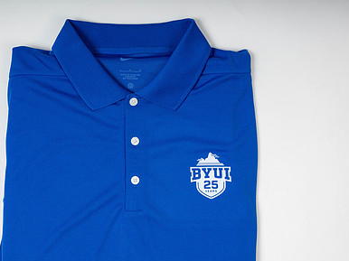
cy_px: 160
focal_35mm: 68
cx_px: 102
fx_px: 685
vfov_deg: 21.6
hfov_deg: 28.3
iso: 100
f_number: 8
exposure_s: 1/200
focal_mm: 47
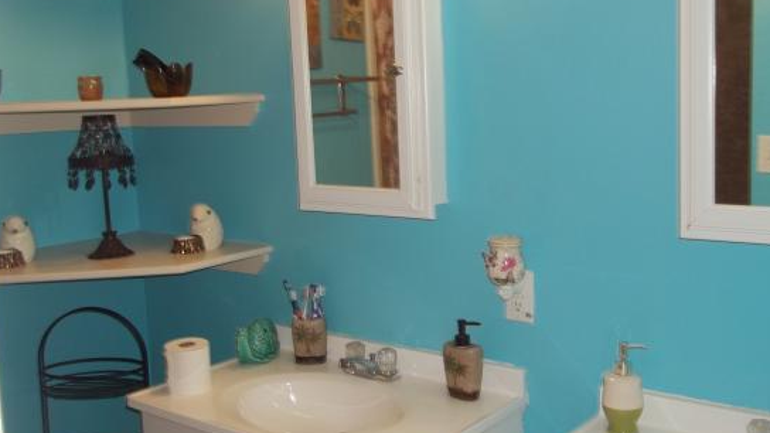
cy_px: 226
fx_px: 837
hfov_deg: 49.3
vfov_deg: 29.0
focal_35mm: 41
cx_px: 416
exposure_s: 1/30
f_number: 2.9
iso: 64
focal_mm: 5.7
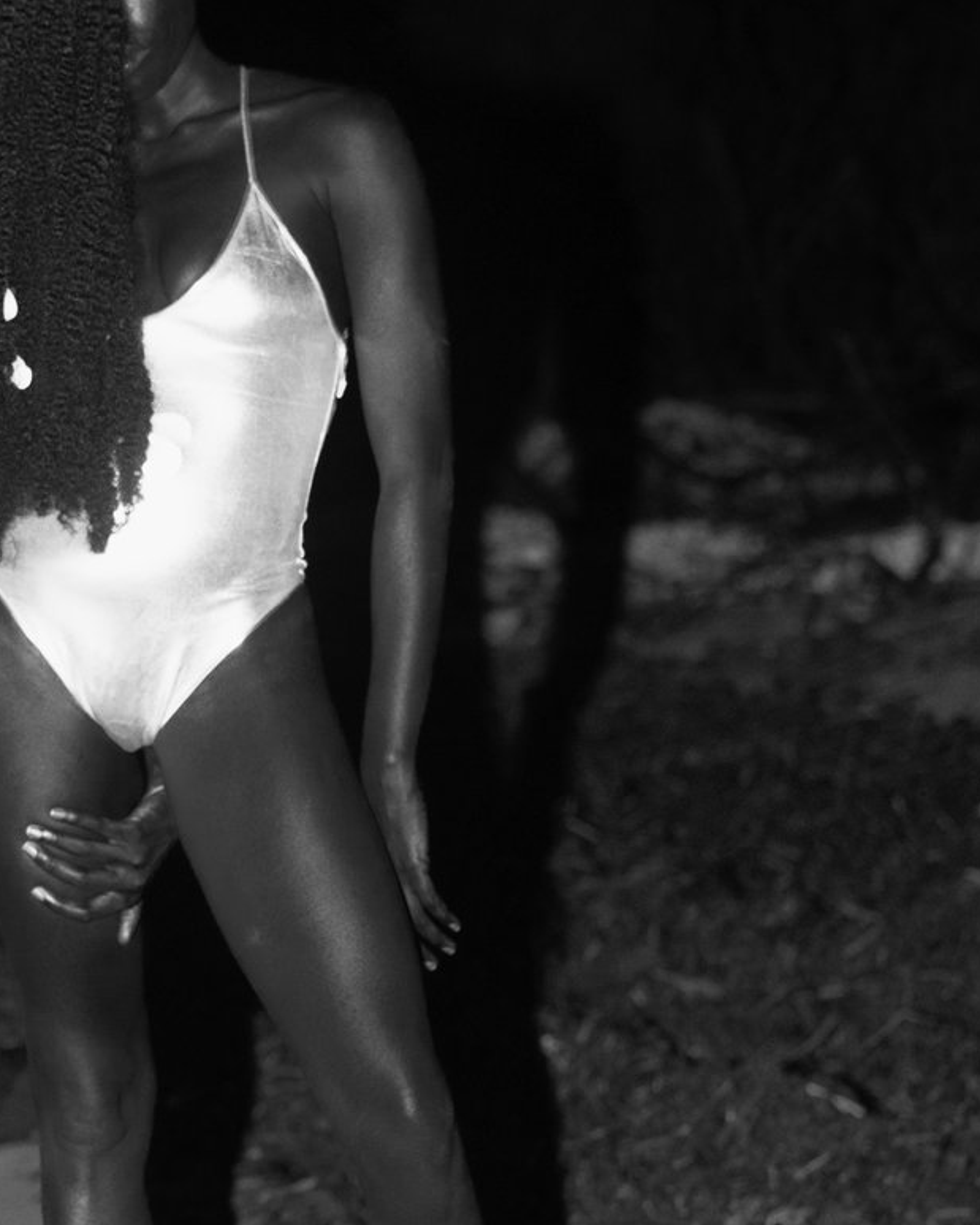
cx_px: 160
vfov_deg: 12.0
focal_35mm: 161
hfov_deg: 9.6
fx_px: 5838
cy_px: 735
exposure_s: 1/200
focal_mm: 55
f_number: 2.8
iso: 2000
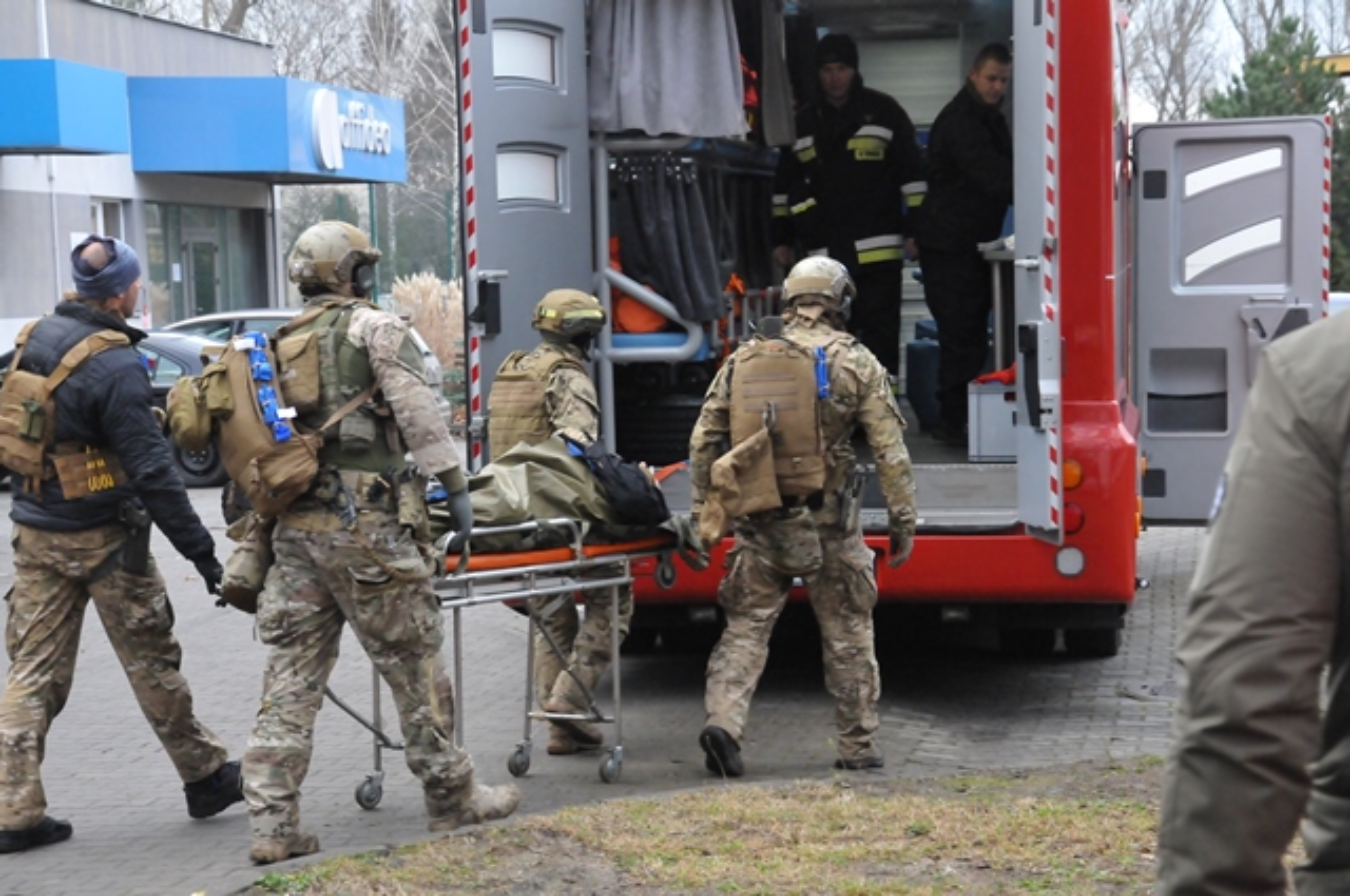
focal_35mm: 93
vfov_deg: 14.7
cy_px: 448
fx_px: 3483
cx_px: 675
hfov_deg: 21.9
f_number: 8
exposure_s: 1/160
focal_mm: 62
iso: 2500
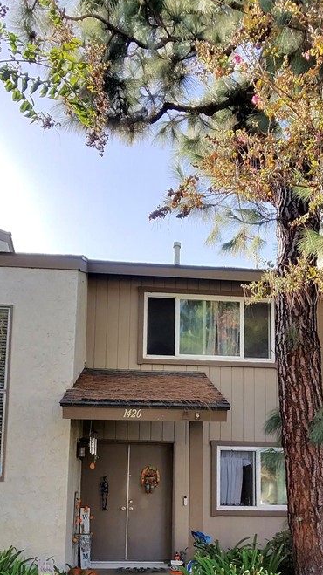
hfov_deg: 51.3
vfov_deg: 75.1
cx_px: 179
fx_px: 335
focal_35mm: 22
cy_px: 434
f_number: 2.2
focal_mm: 2.24
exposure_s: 1/238
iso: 54
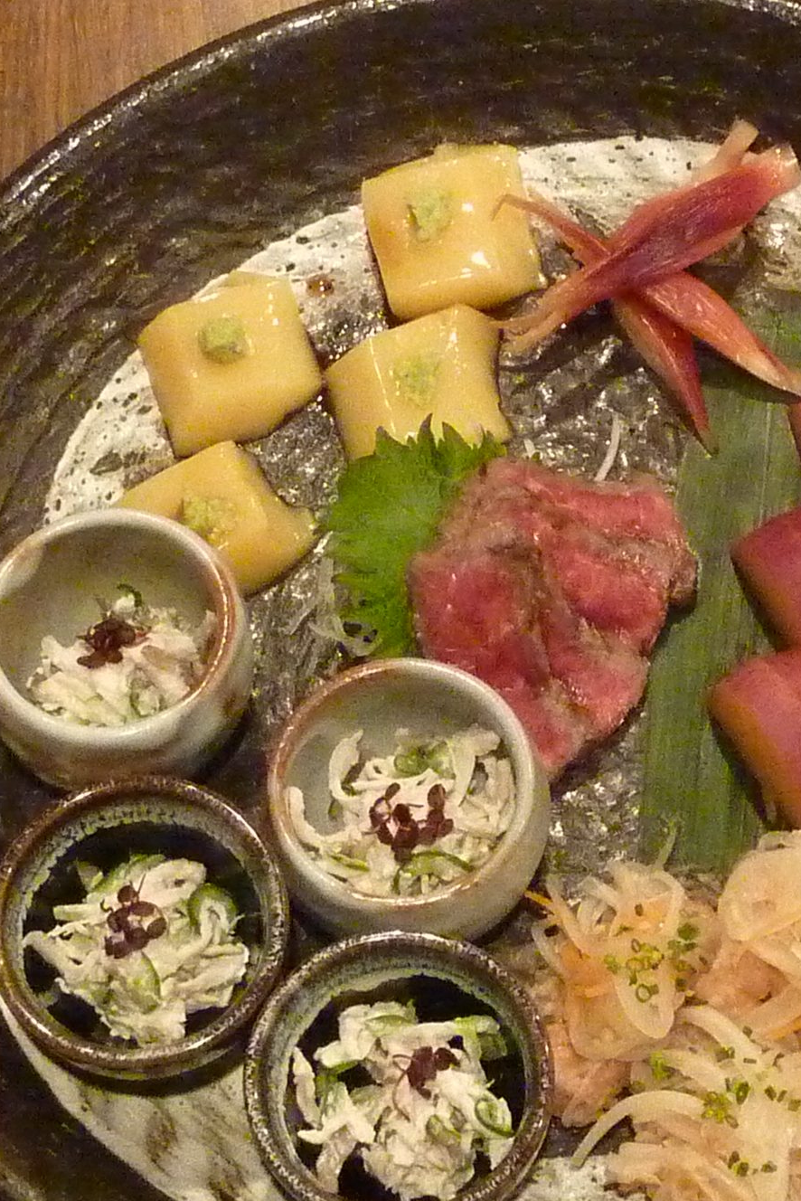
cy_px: 666
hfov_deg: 14.7
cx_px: 561
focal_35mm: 93
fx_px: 3102
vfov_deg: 21.9
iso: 800
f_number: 3.5
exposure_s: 1/13
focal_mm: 5.3
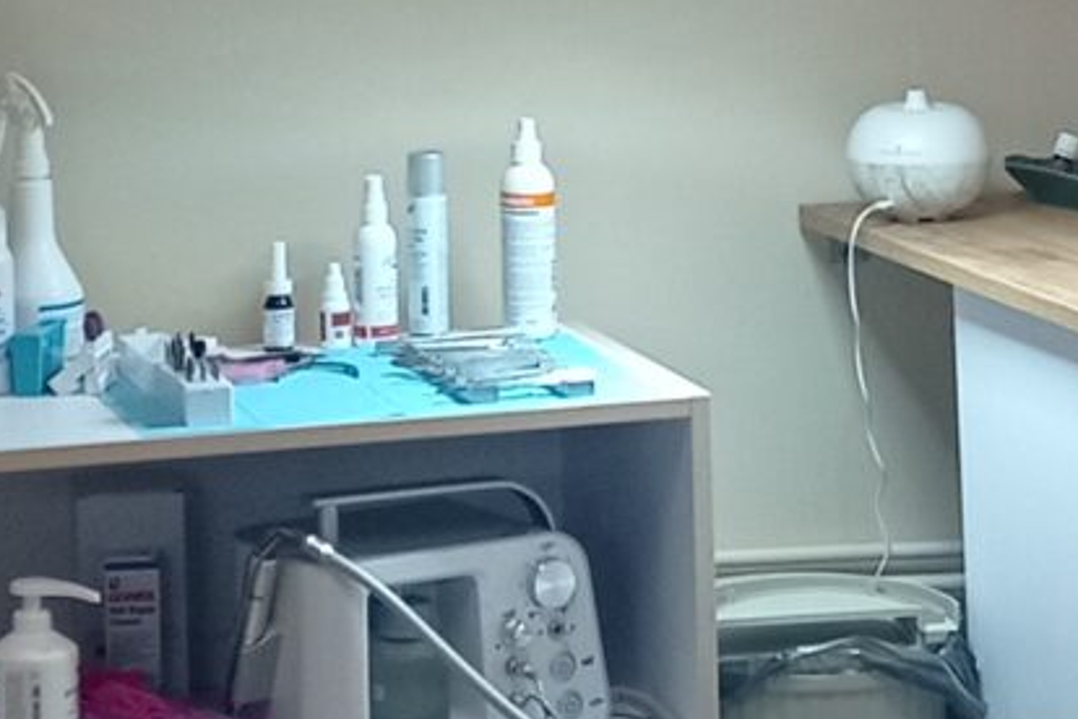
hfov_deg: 11.4
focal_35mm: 180
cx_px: 609
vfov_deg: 7.4
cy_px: -556
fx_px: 5390
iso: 143
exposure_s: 1/50
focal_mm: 4.74
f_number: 1.79
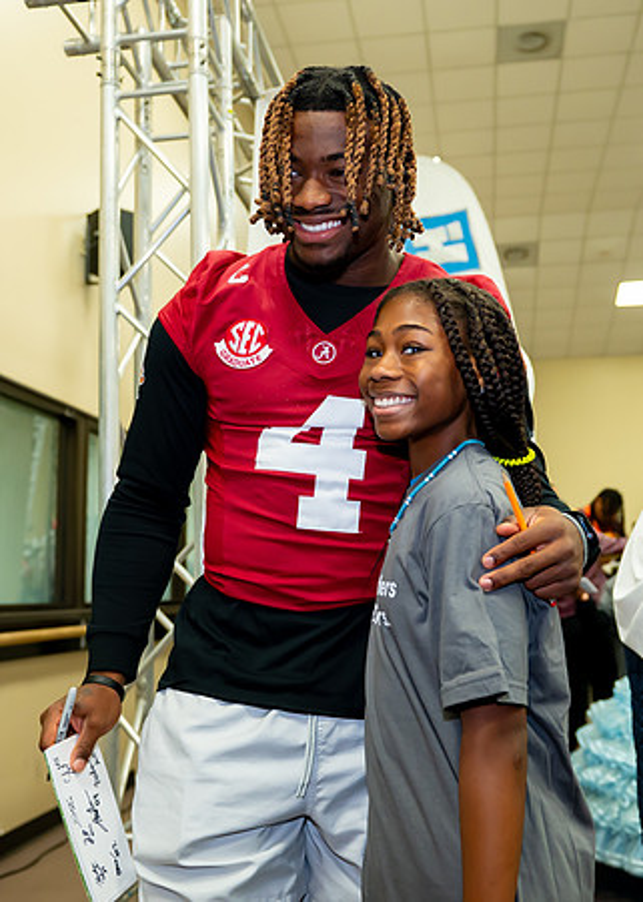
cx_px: 360
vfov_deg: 51.3
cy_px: 449
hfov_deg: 37.8
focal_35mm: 37
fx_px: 938
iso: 1600
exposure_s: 1/200
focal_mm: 24
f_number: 2.8
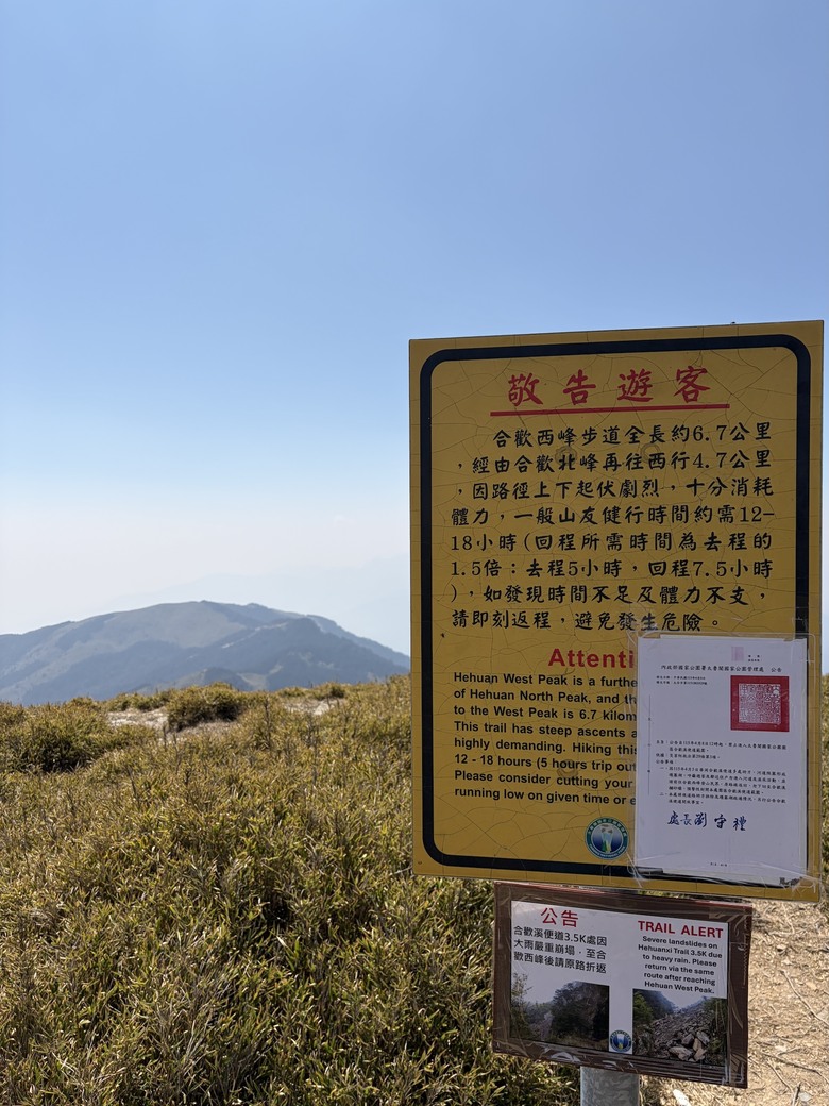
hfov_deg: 53.1
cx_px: 414
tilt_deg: -0.1
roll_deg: +0.5
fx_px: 830
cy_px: 553
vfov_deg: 67.3
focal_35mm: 26
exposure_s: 1/6993
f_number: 1.6
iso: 64
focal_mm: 5.96
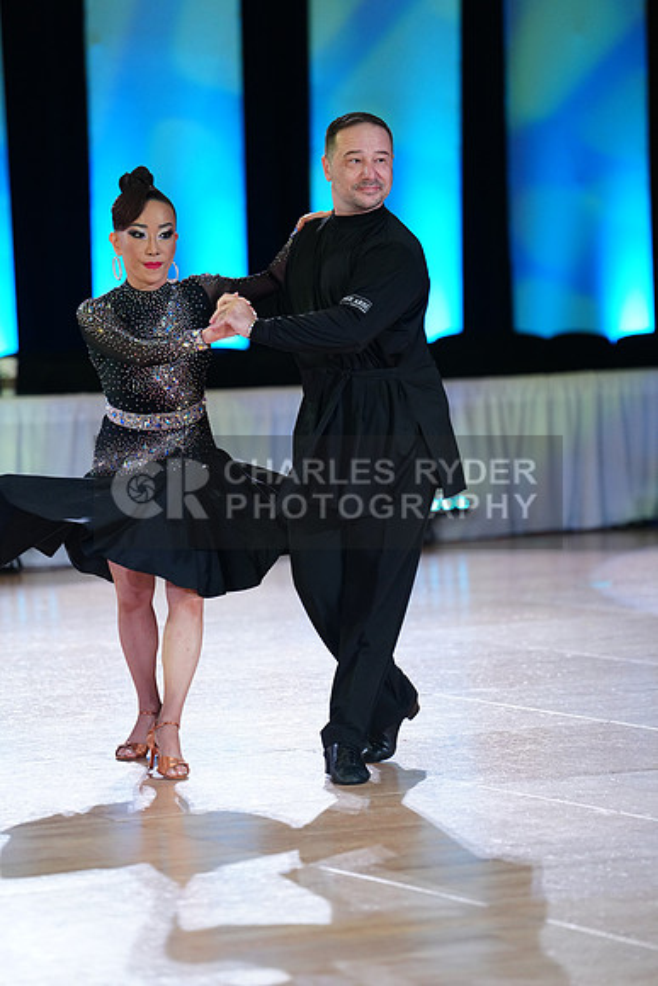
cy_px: 493
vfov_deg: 12.6
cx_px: 329
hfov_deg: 8.4
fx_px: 4466
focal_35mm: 163
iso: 2000
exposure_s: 1/400
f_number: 2.8
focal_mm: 163
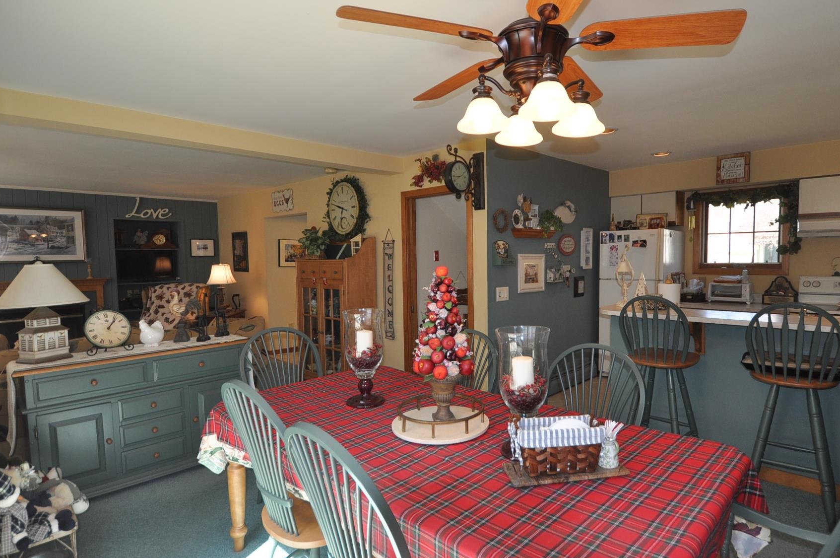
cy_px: 274
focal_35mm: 19
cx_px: 461
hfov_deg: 86.7
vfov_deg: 64.4
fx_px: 443
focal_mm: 10
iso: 400
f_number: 3.5
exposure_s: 1/160
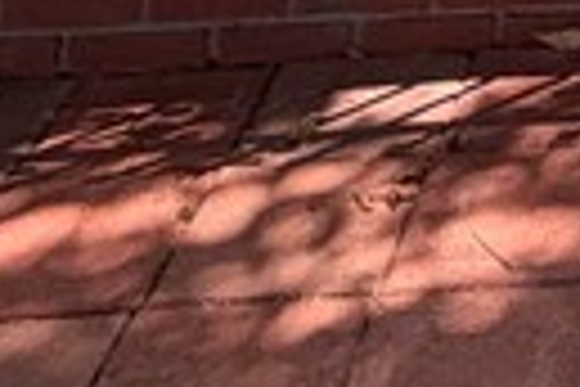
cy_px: -1017
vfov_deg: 8.4
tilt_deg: +3.9
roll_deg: -0.1
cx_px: 1133
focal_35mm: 116
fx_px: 1869
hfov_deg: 14.7
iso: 40
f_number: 2.2
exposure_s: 1/770
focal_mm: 2.22
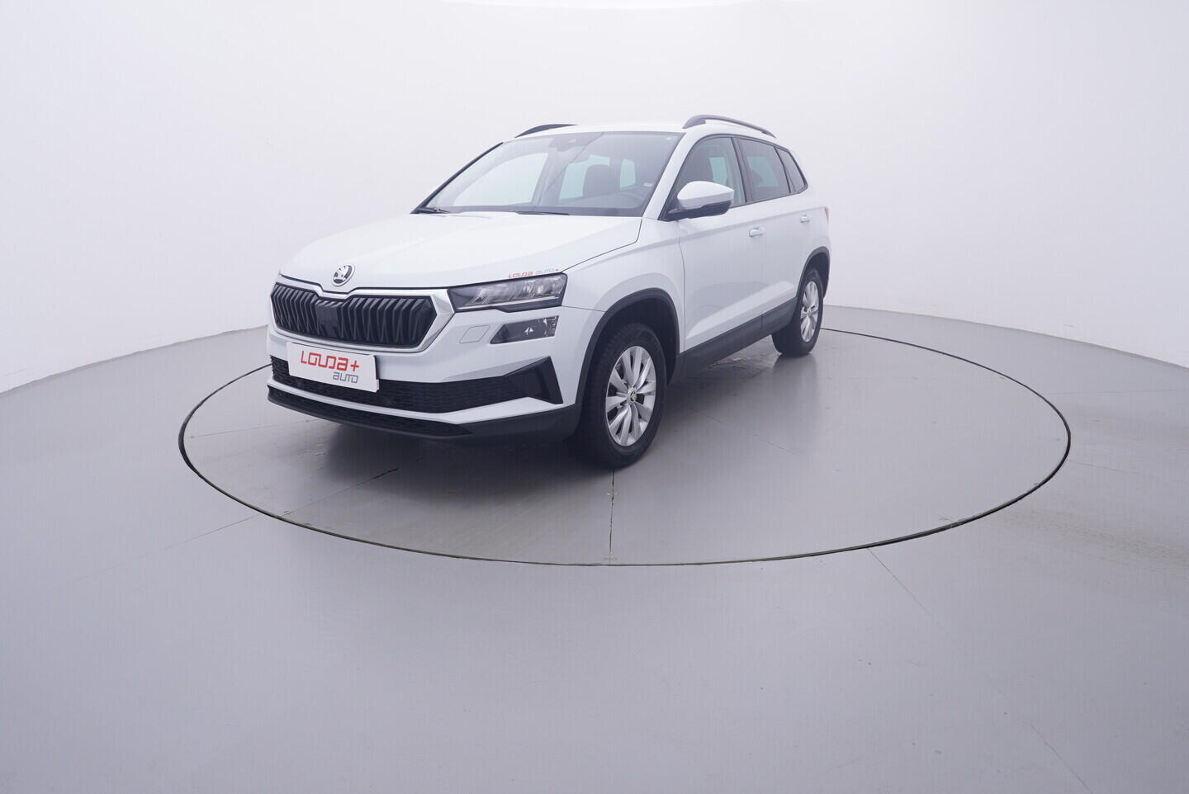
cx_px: 594
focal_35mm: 22
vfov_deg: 56.2
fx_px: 744
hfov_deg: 77.3
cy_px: 397
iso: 200
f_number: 5
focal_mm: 15
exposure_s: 1/80
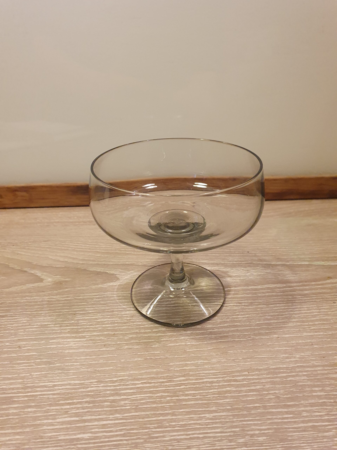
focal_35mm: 26
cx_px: 168
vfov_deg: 67.3
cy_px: 225
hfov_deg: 53.1
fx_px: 337
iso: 500
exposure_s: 1/50
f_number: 2.4
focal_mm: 4.32
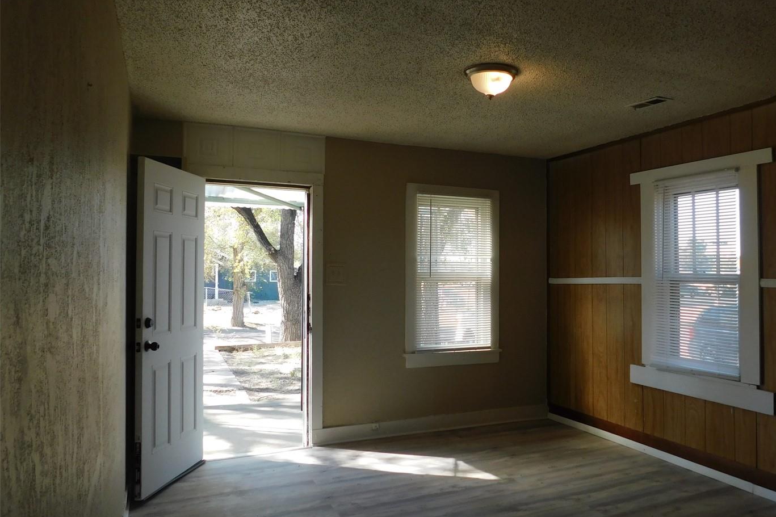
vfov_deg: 46.4
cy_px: 264
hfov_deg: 65.0
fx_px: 603
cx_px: 454
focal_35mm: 28
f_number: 3
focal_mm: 4
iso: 125
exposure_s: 1/125
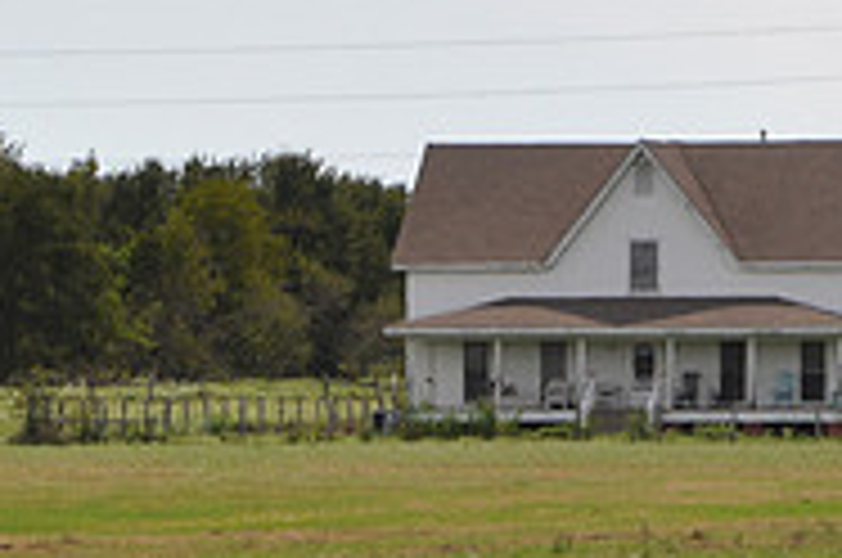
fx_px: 11430
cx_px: 711
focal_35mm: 490
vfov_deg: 2.8
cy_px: 295
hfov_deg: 4.2
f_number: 8
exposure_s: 1/320
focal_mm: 105
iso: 200
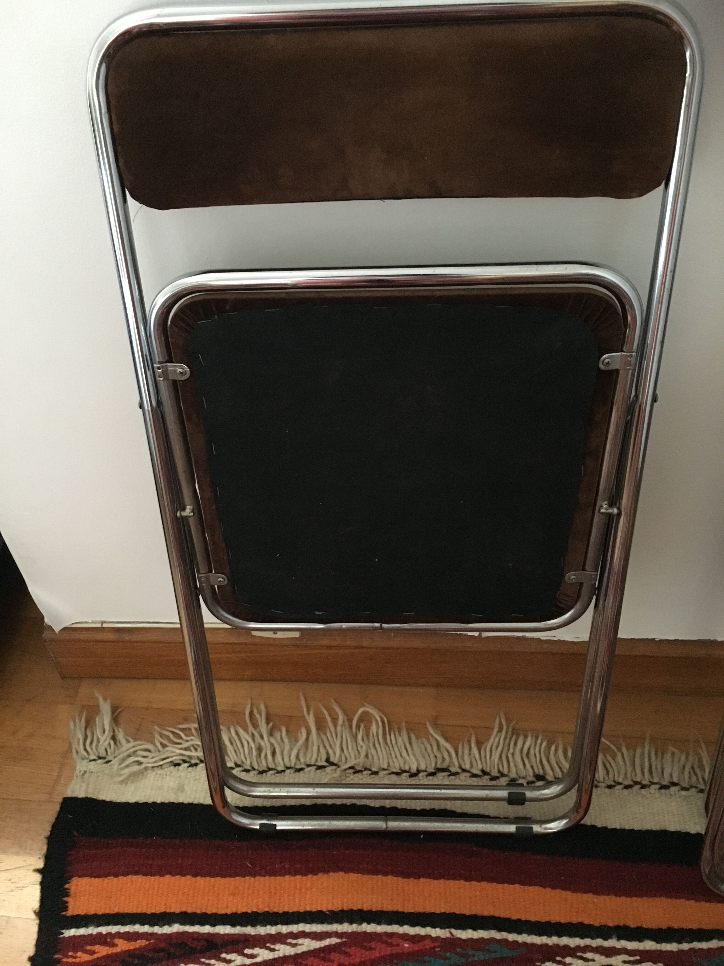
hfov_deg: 48.2
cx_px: 362
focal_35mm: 29
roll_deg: +4.6
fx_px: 809
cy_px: 483
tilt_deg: -43.6
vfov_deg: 61.7
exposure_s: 1/17
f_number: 2.2
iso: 320
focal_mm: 4.15
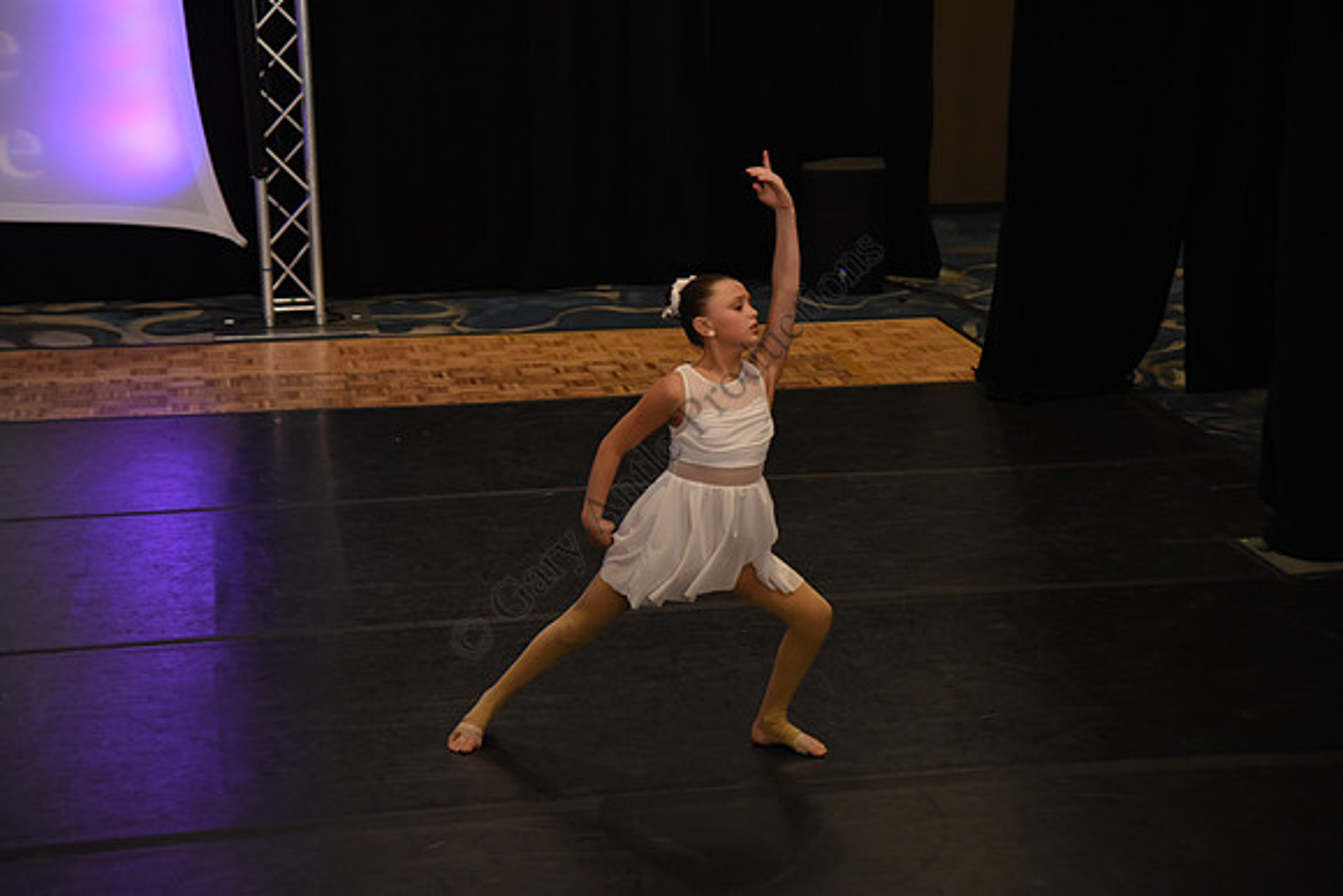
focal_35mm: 70
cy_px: 448
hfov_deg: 28.8
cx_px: 672
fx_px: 2612
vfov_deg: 19.5
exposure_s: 1/400
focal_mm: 70
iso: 2500
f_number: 4
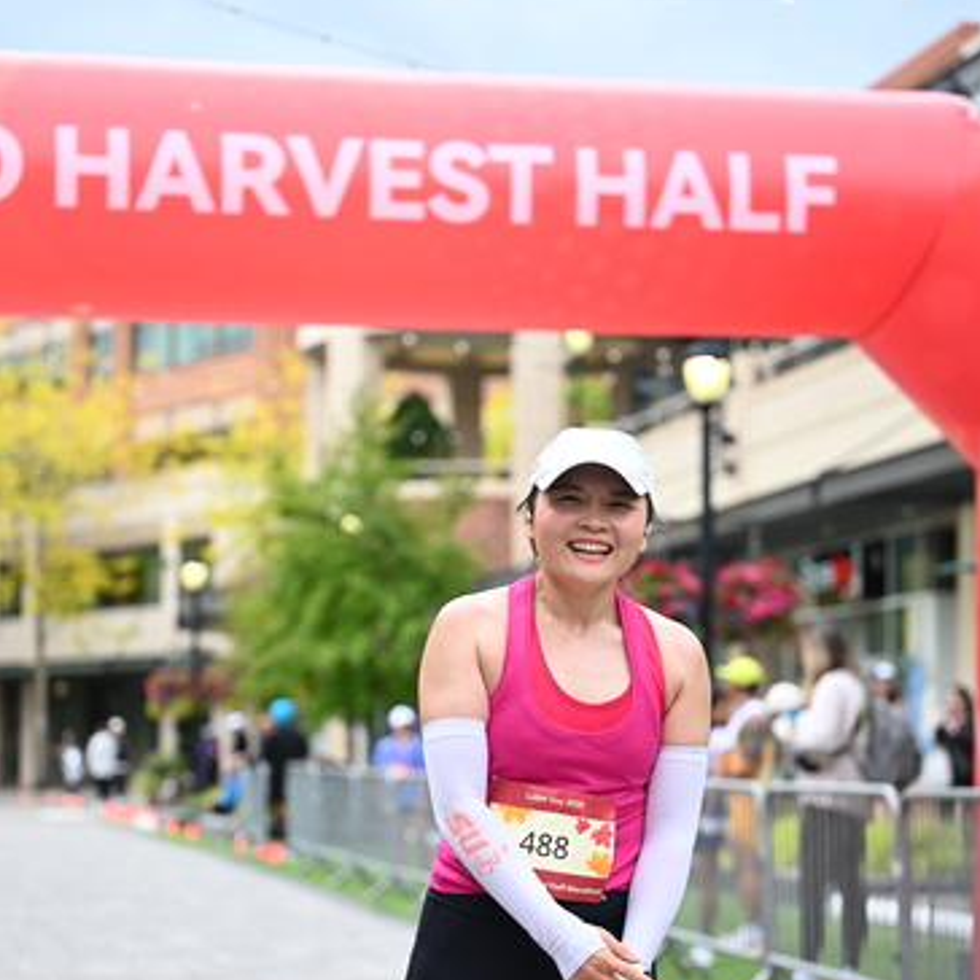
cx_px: 491
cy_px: 633
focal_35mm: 90
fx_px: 2883
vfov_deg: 19.2
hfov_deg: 19.3
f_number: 2.8
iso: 640
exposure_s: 1/2000
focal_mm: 70
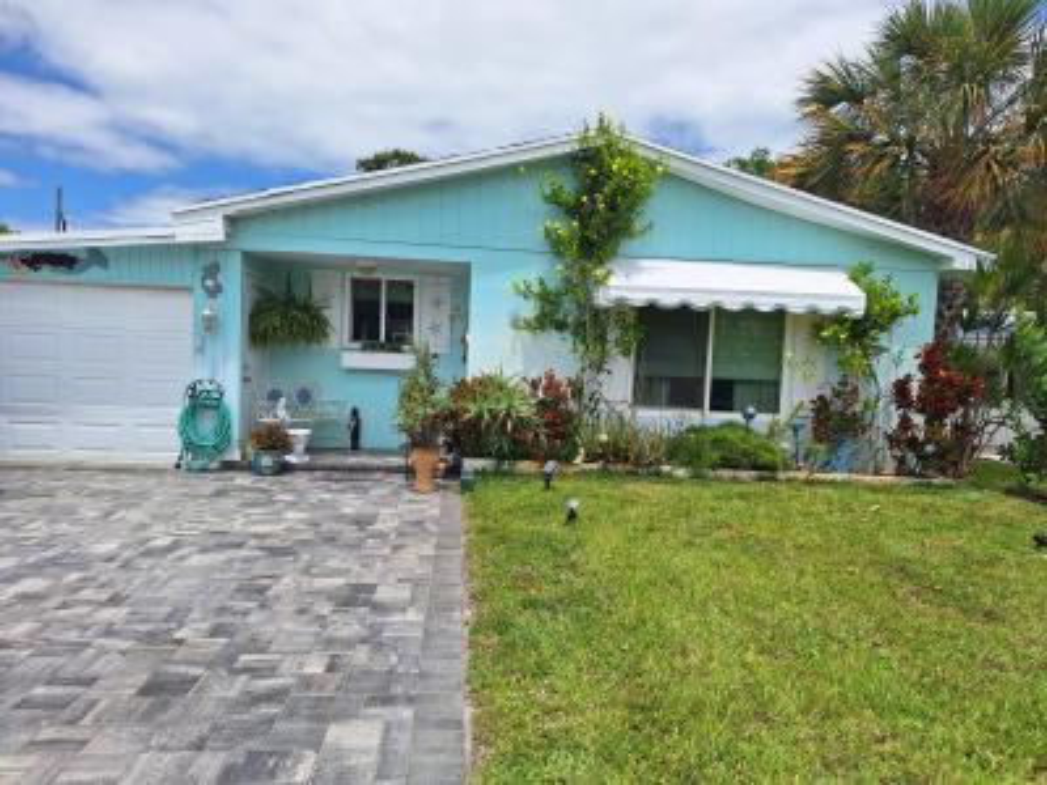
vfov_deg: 58.9
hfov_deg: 73.9
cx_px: 524
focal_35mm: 23
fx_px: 696
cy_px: 392
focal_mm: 5.54
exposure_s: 1/4367
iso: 40
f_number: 1.8
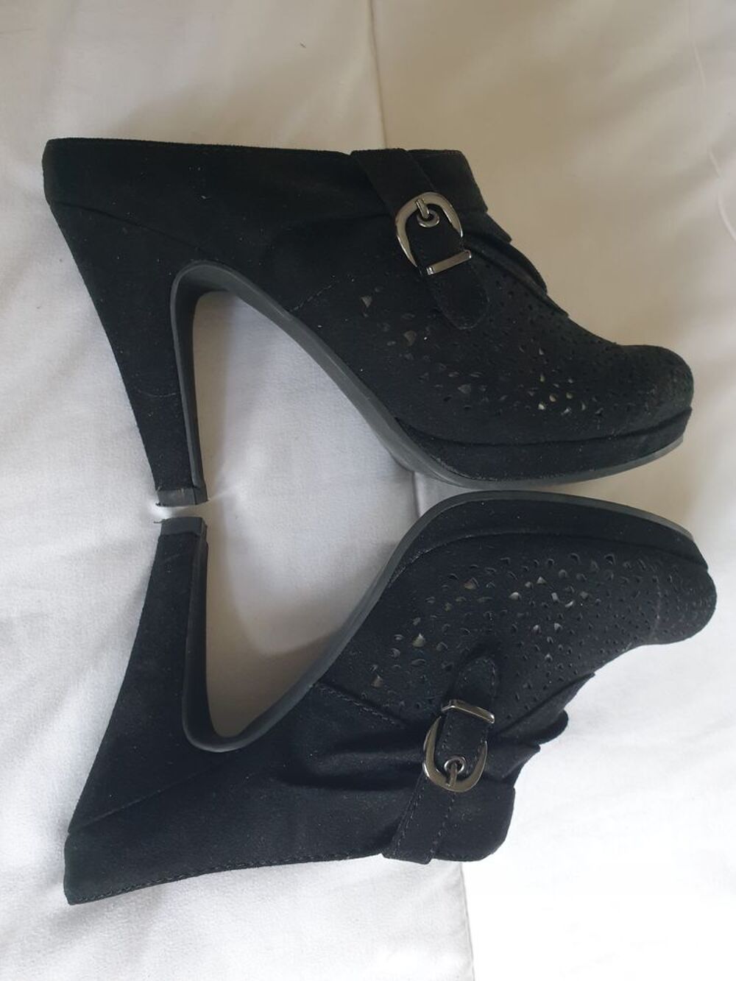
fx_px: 737
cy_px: 490
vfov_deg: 67.3
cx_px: 368
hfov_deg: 53.1
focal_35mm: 26
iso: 200
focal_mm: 4.3
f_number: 2.4
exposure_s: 1/60
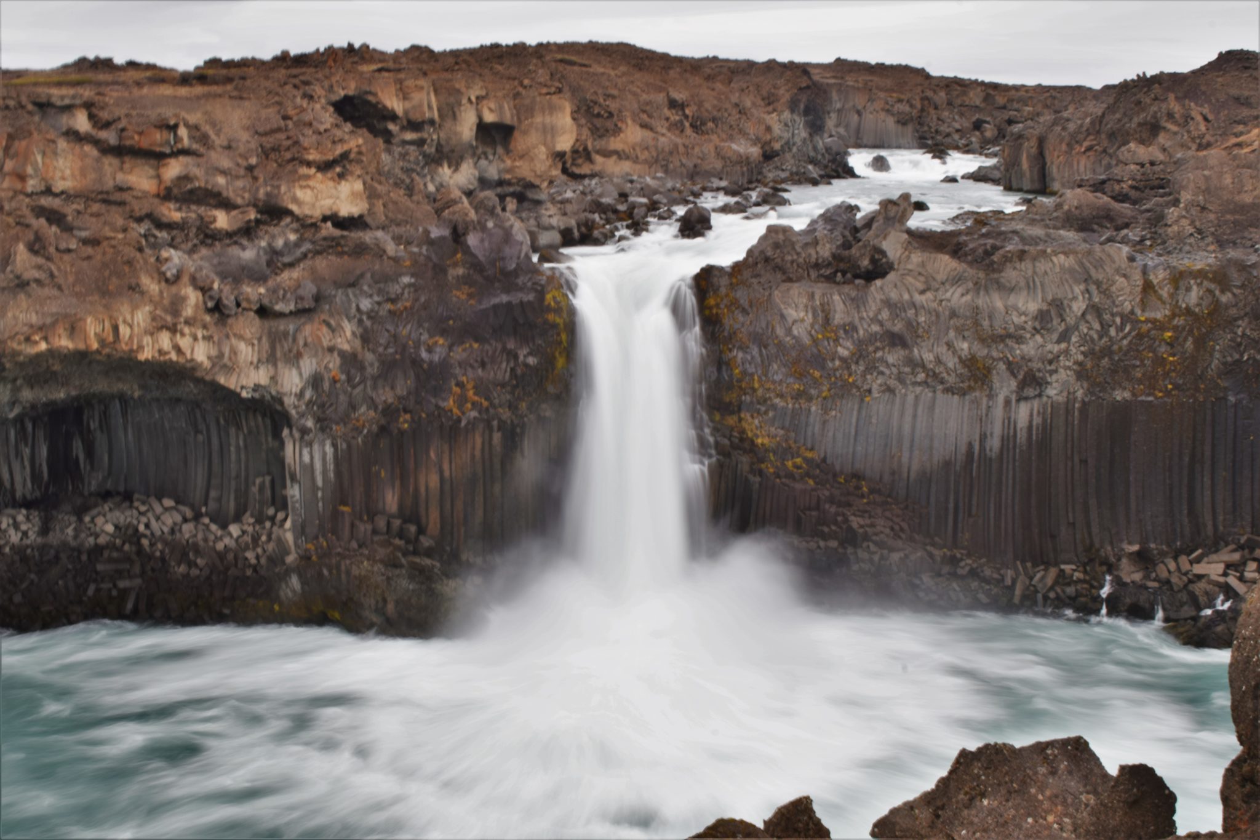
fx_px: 1575
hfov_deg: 43.6
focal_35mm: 45
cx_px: 630
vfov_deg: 29.9
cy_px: 420
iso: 100
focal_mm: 30
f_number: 22
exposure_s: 1
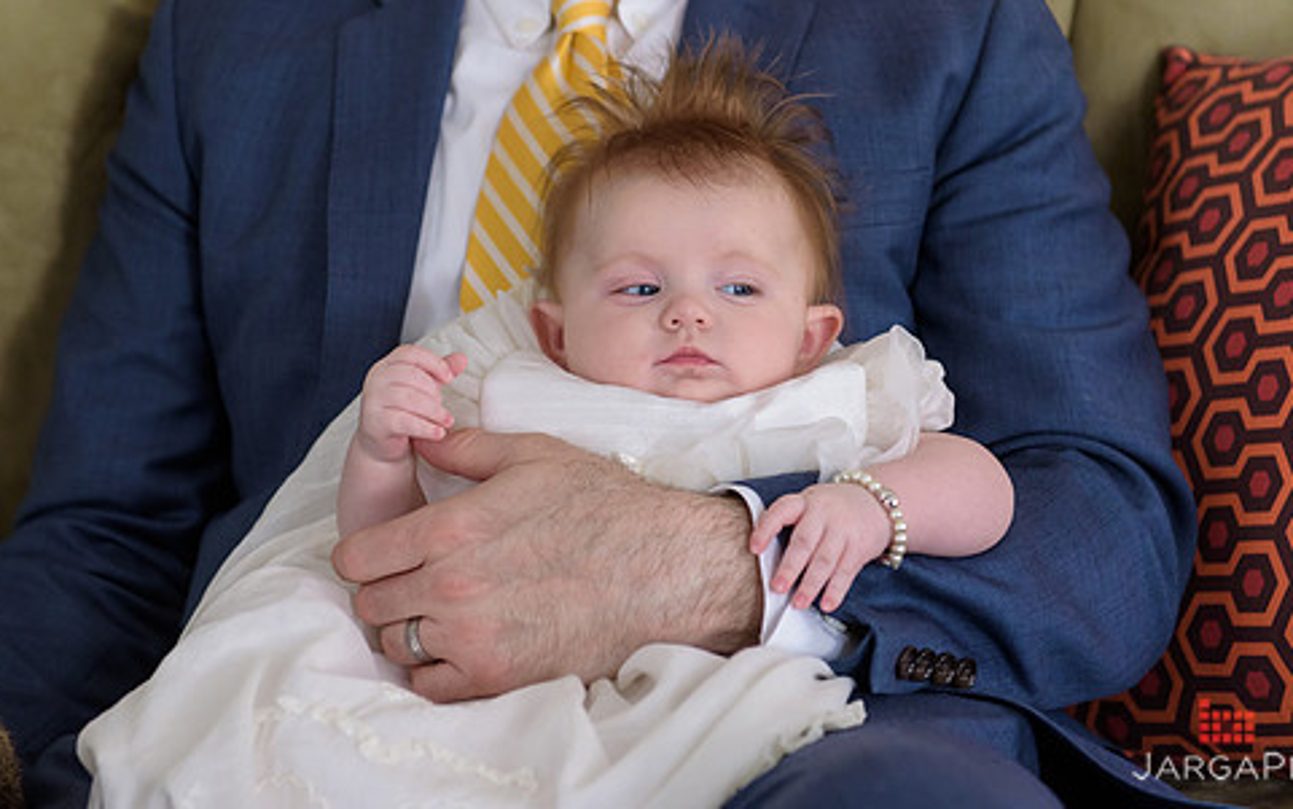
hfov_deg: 24.1
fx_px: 3032
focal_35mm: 86
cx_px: 610
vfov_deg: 15.2
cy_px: 318
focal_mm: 70
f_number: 3.2
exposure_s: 1/125
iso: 1600
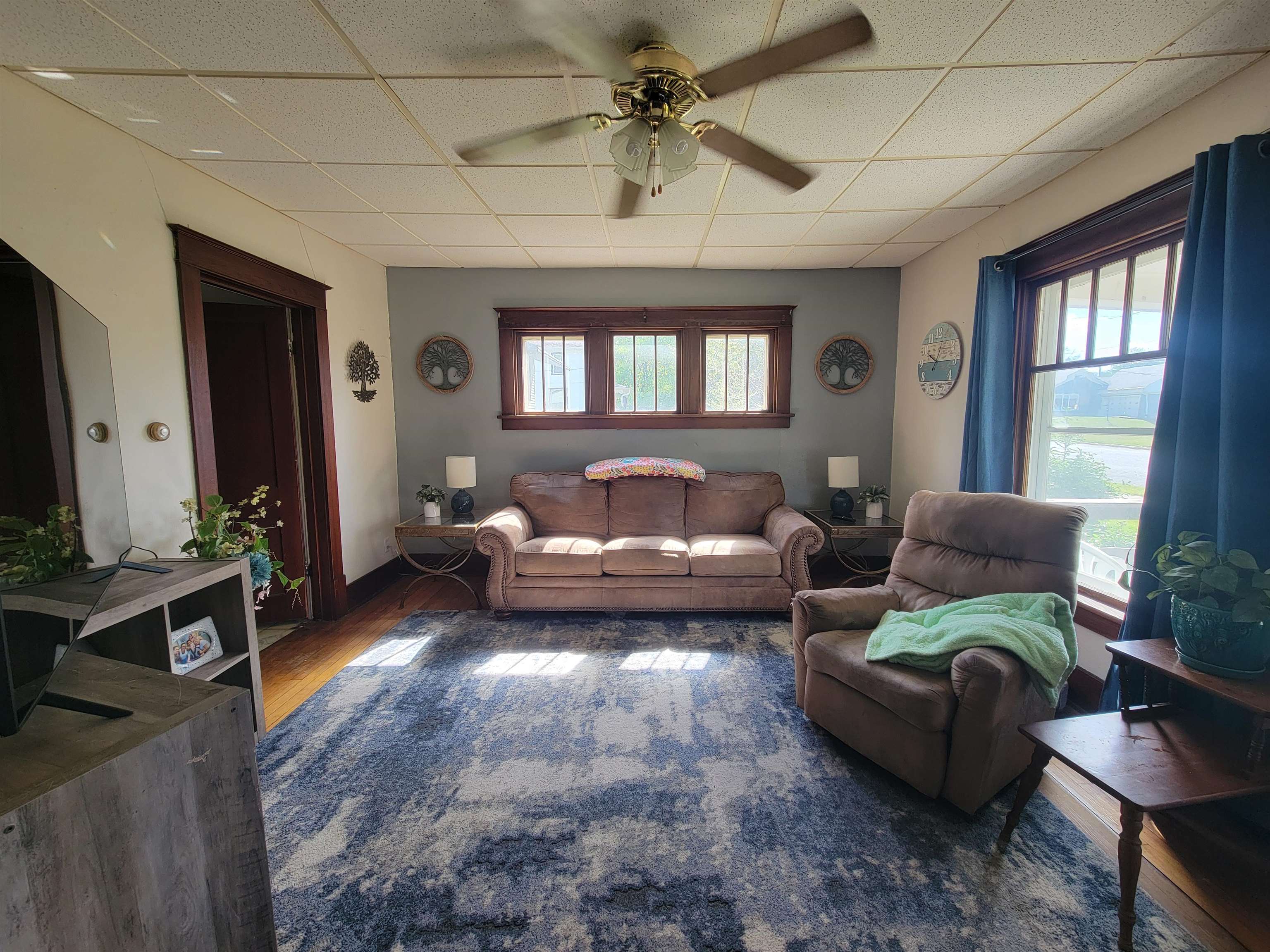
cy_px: 476
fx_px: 477
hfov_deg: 106.2
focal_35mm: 13
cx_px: 635
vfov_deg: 89.9
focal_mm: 2.2
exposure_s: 1/60
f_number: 2.2
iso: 64
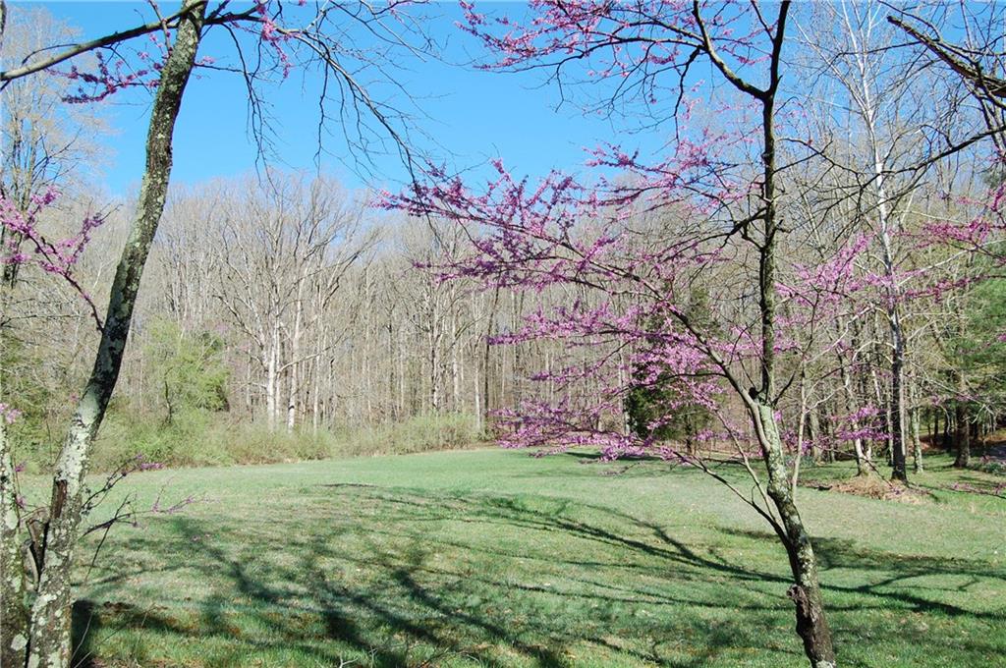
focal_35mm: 34
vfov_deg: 38.3
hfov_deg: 55.2
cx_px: 503
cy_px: 334
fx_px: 963
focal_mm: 23
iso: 200
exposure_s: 1/250
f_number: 8
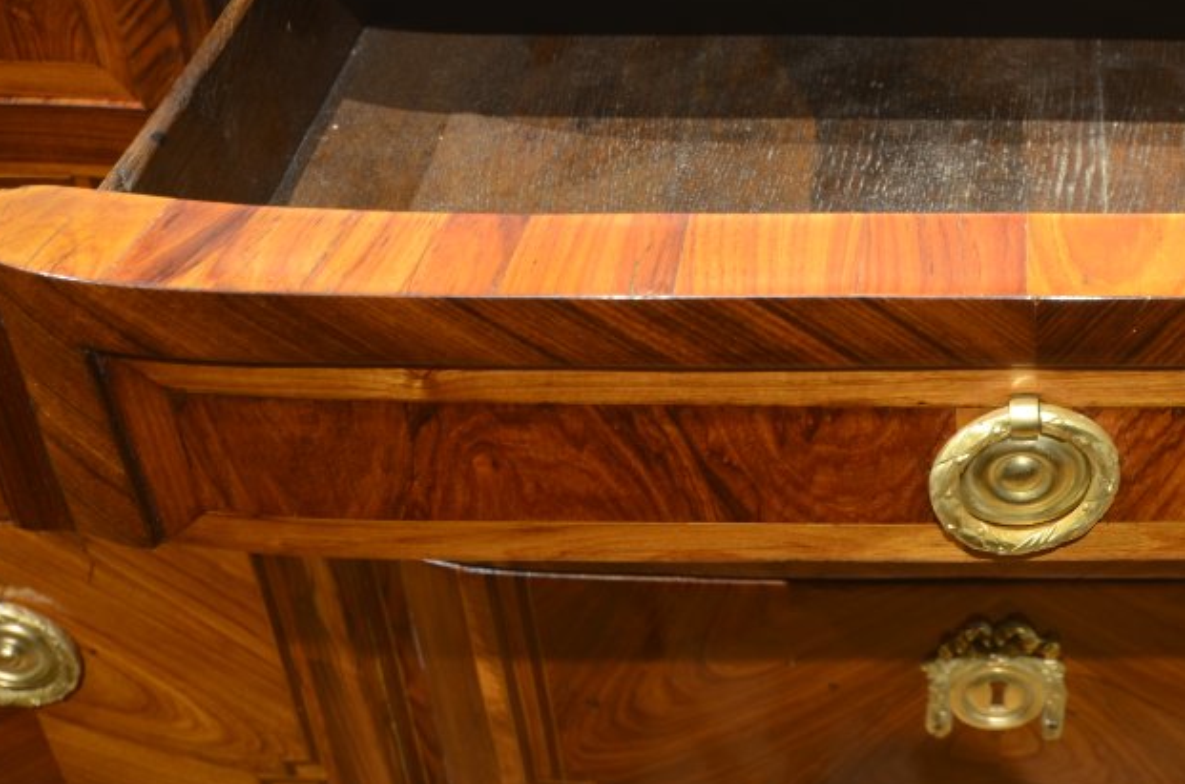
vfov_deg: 22.8
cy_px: 104
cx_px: 1027
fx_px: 1905
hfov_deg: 33.1
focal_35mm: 58
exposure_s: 1.6
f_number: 5.6
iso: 100
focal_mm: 20
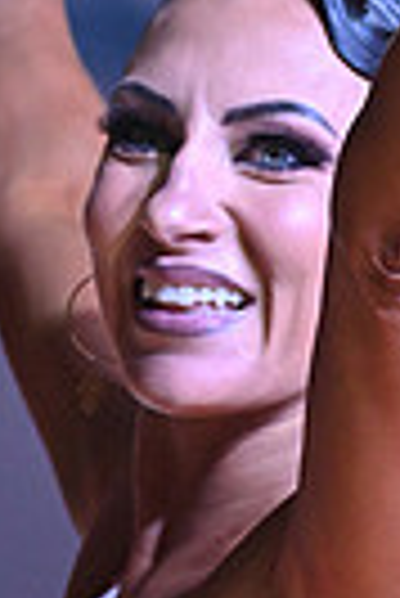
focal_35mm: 587
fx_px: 9757
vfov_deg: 3.5
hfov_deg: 2.3
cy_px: 868
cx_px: 249
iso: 4000
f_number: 7.1
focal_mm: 135
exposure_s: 1/400
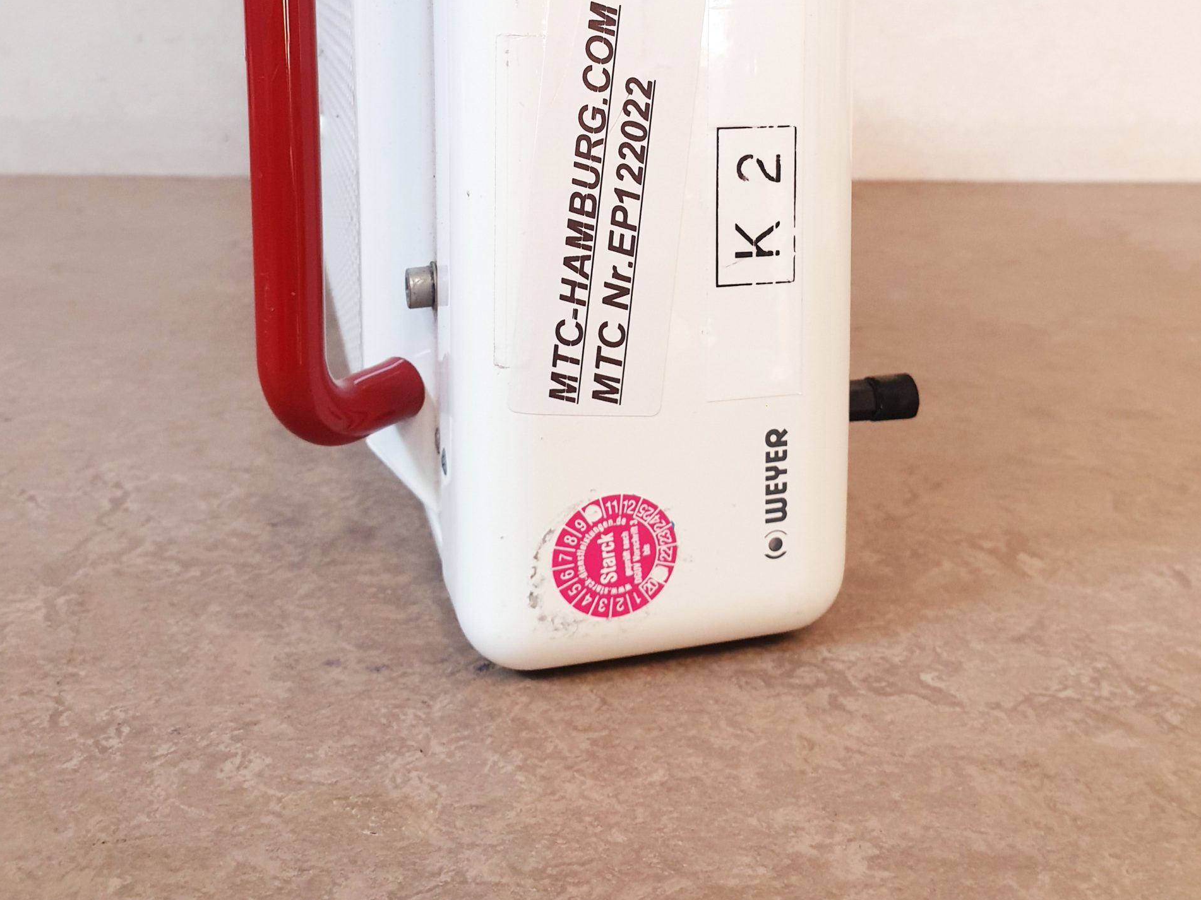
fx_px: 1214
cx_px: 604
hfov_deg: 52.6
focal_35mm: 35
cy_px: 98
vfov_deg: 38.1
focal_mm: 4.3
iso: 320
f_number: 2.4
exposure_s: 1/50
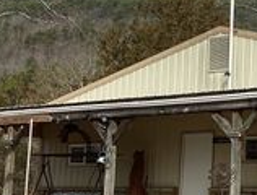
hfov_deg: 18.7
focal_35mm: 98
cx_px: 319
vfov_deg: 15.2
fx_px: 731
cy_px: 81
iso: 25
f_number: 2.4
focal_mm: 3.3
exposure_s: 1/1481
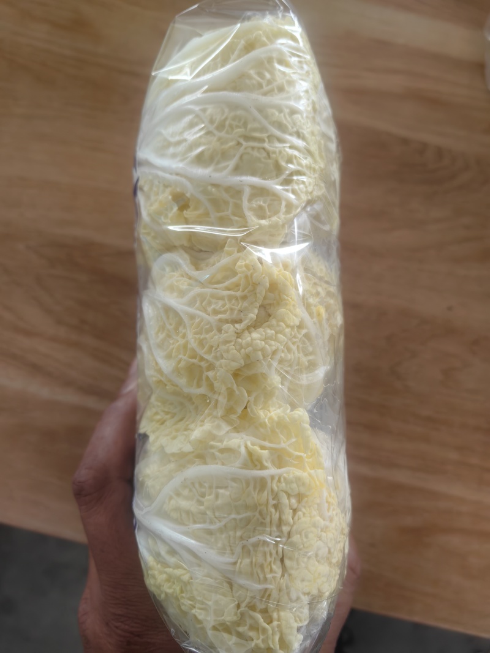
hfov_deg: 51.3
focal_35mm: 27
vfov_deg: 65.3
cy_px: 326
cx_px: 245
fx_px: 510
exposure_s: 1/45.2
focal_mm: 5.75
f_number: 2
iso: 160
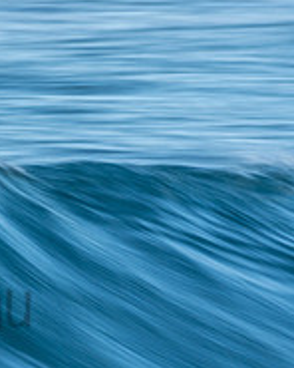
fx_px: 24059
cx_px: -179
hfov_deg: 0.7
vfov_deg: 0.9
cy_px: 281
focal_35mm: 2212
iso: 100
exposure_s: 1/20
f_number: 16
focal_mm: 500
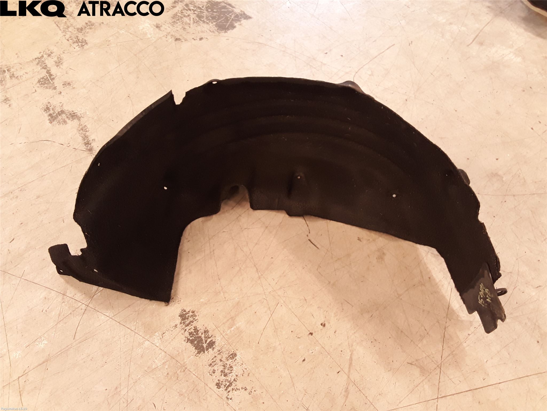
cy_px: 206
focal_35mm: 28
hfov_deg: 63.4
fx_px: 442
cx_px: 274
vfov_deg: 49.7
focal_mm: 2.91
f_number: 1.9
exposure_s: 1/17
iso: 100
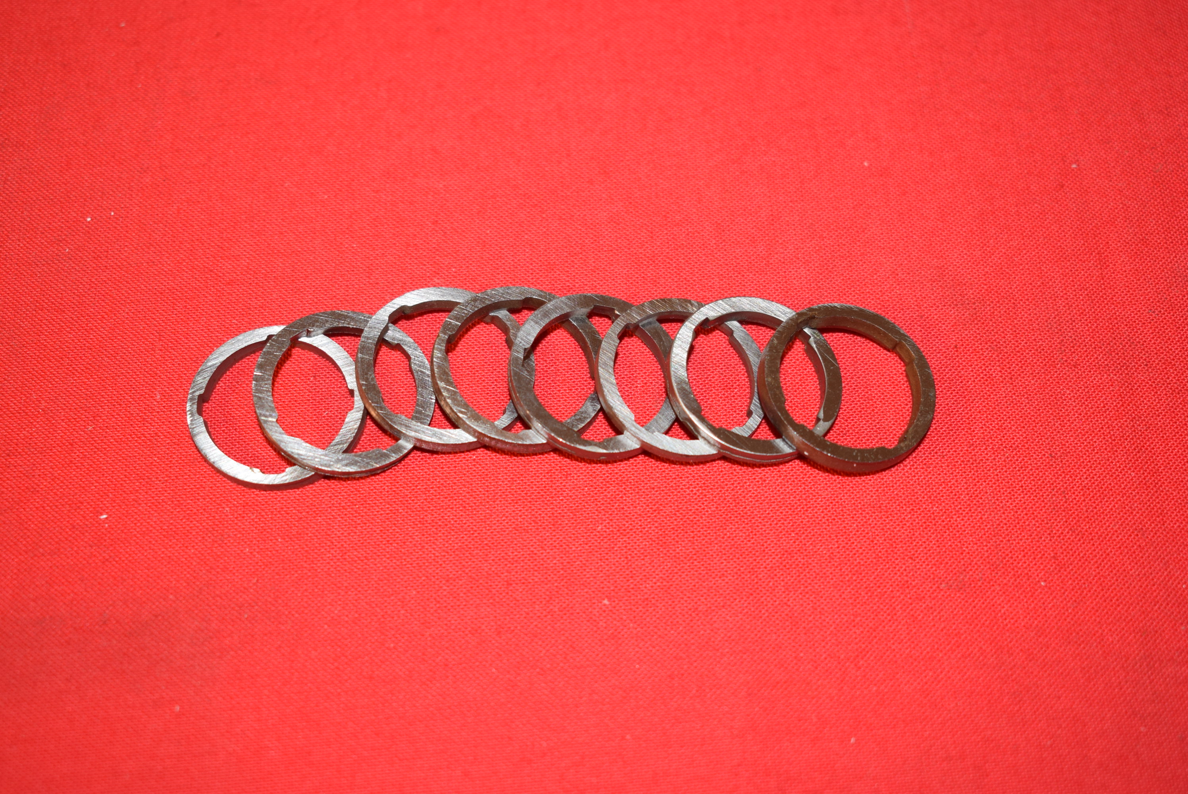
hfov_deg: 35.0
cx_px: 594
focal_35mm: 57
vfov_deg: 23.8
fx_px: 1882
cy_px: 397
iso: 400
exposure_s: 1/30
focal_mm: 38
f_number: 5.6
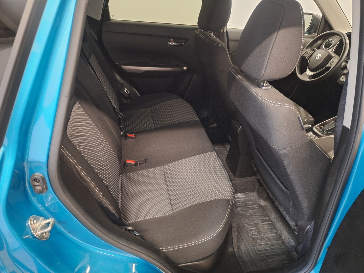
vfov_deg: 58.9
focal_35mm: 23
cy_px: 136
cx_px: 182
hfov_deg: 73.9
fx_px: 242
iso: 400
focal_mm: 5.54
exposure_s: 1/20
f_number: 1.8
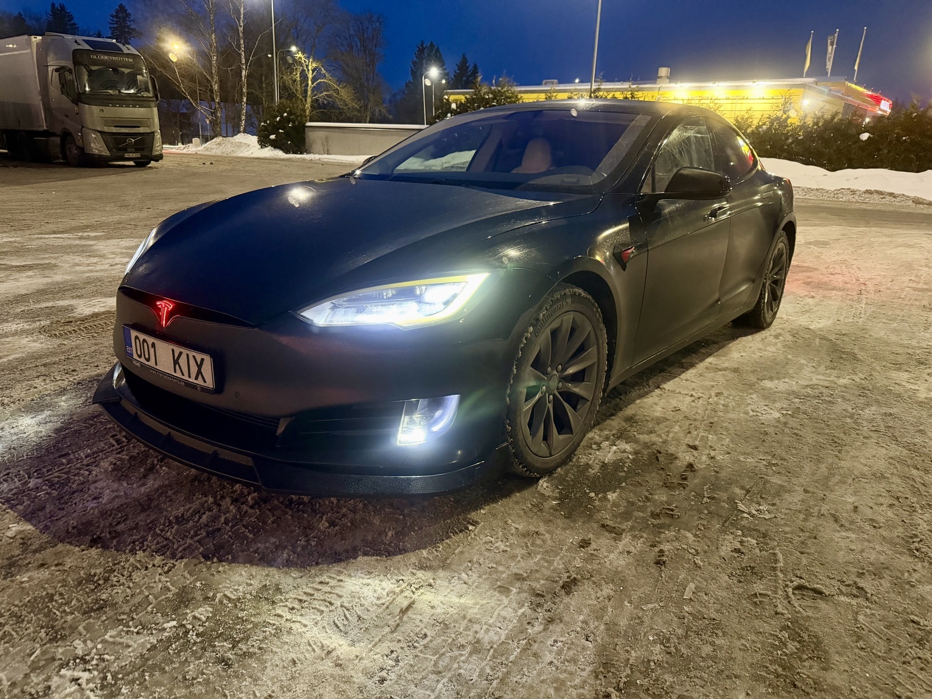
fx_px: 646
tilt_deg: -17.4
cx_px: 466
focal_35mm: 24
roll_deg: -2.3
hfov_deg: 71.6
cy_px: 350
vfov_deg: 56.8
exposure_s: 1/25
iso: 800
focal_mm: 6.76
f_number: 1.78
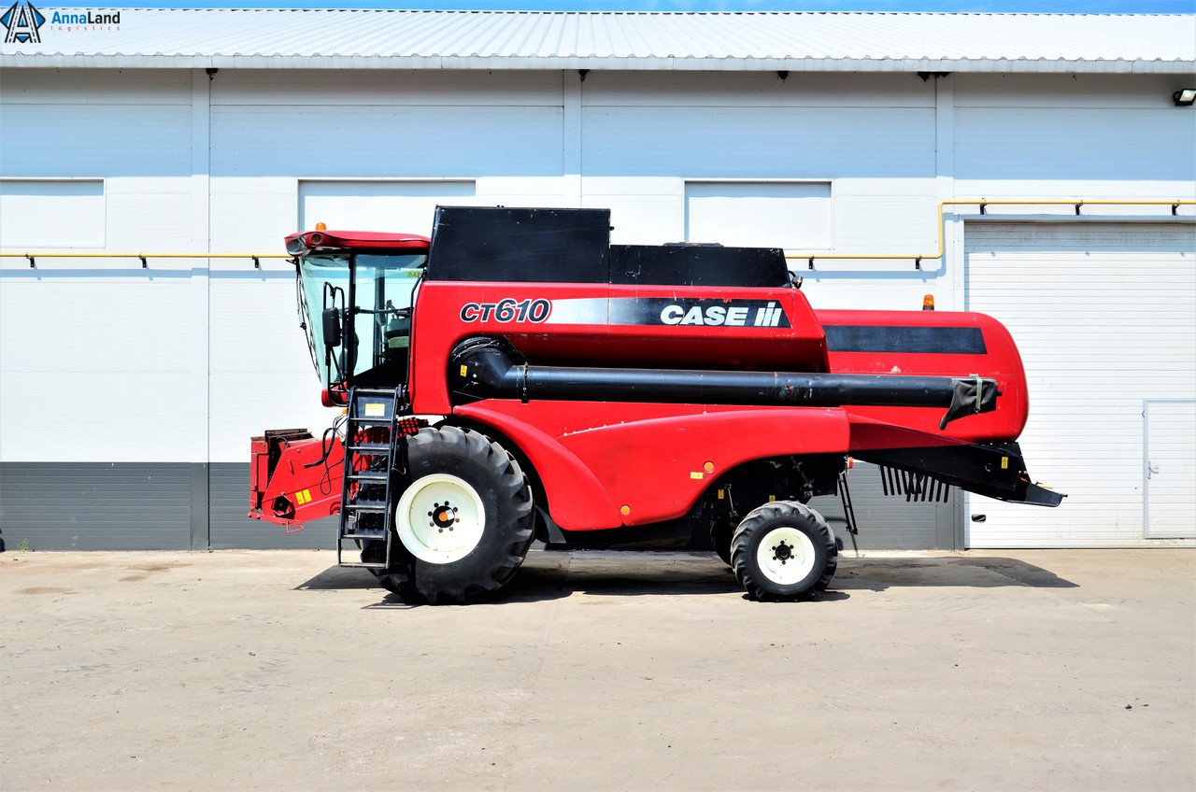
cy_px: 396
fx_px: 1243
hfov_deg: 51.4
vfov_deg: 35.3
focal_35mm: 38
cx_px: 598
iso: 125
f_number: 7.1
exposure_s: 1/400
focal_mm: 25
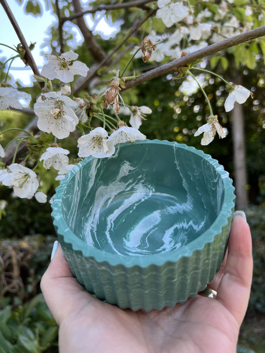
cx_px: 132
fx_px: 265
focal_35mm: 26
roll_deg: -0.8
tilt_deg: +3.2
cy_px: 176
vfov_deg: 67.3
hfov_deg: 53.1
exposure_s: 1/237
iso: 40
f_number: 1.5
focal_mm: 5.7
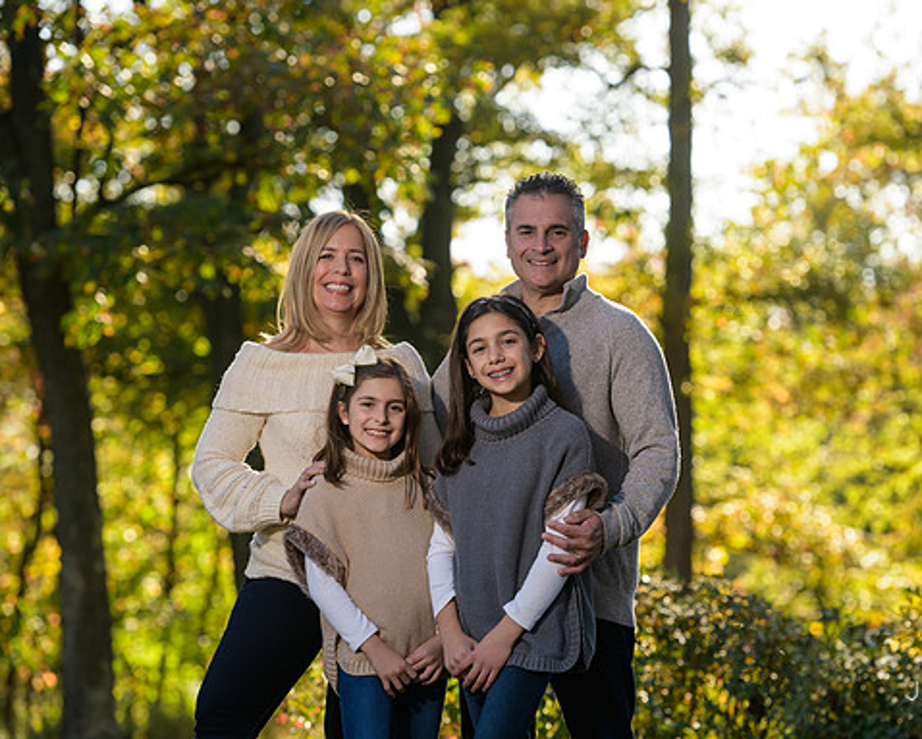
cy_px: 370
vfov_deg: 9.4
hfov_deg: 11.7
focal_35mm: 165
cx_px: 530
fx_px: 4505
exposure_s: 1/250
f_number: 5.6
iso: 200
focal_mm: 145
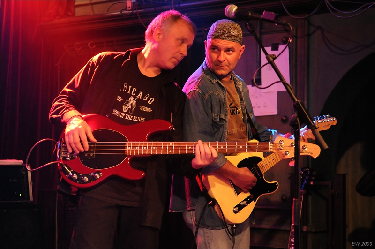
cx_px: 188
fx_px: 858
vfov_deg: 16.5
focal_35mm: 82
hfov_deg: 24.7
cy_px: 124
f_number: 2.8
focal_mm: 55
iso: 1600
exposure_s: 1/25
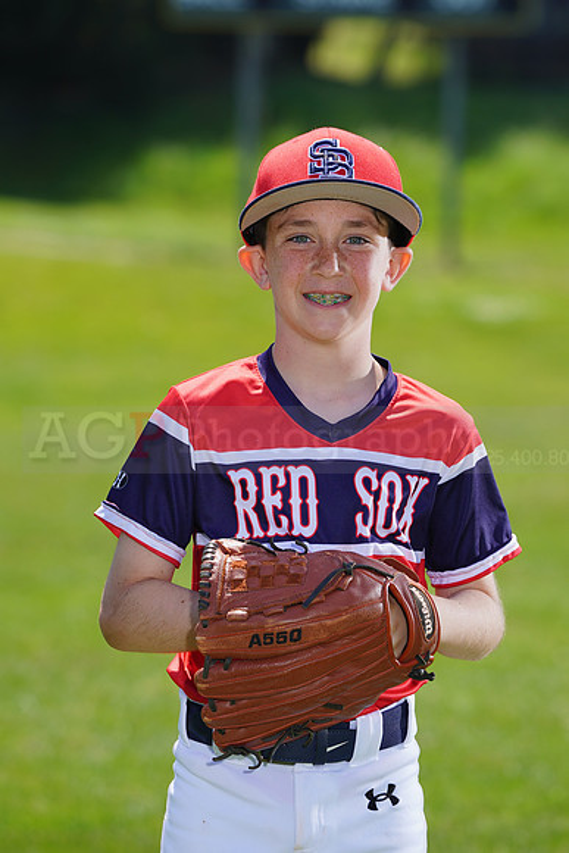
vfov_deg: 8.8
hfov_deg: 5.9
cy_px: 426
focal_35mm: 235
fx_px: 5568
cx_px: 284
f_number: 7.1
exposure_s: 1/250
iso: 100
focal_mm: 235
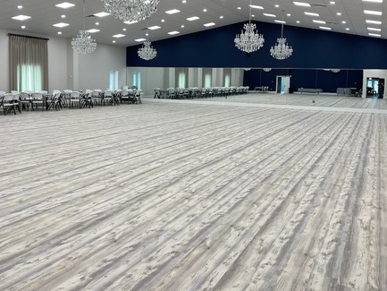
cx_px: 189
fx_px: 403
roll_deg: -1.7
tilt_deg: -5.7
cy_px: 116
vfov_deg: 39.5
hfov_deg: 51.3
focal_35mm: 36
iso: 50
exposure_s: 1/120
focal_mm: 4.25
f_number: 1.8
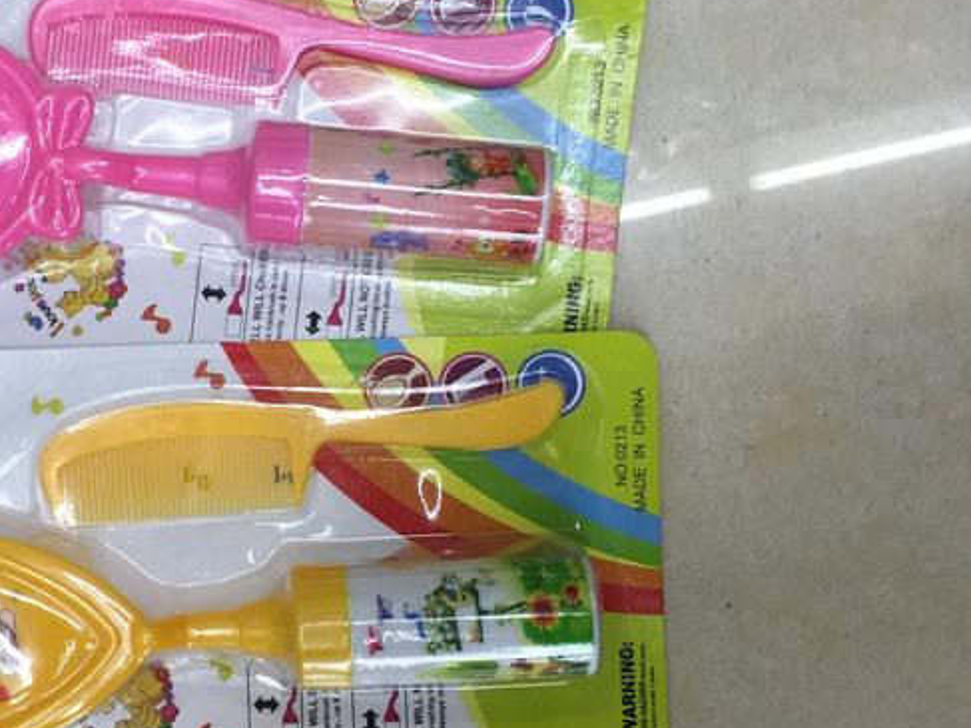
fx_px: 1711
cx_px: 128
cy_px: 387
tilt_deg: -87.9
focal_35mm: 61
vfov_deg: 24.0
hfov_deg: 30.5
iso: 40
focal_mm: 4.15
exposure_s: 1/30
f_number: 2.2
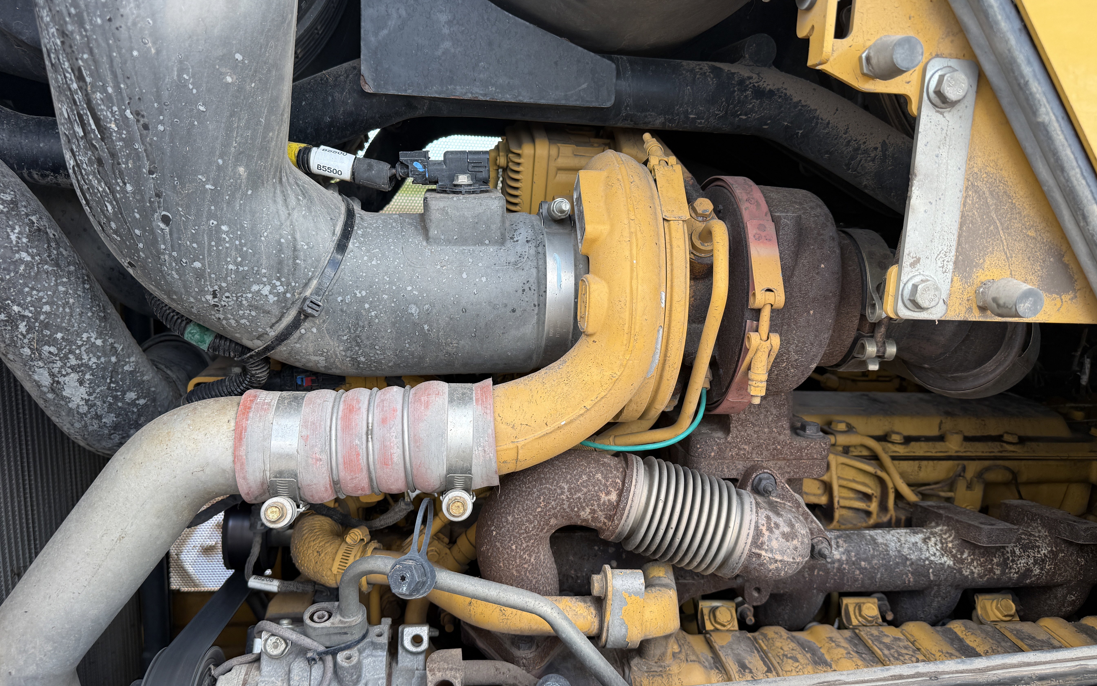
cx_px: 540
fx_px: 807
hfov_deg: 68.4
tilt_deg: -12.2
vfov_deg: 46.0
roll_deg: -3.6
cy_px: 347
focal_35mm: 27
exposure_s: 1/361
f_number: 1.78
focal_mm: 6.76
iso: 80
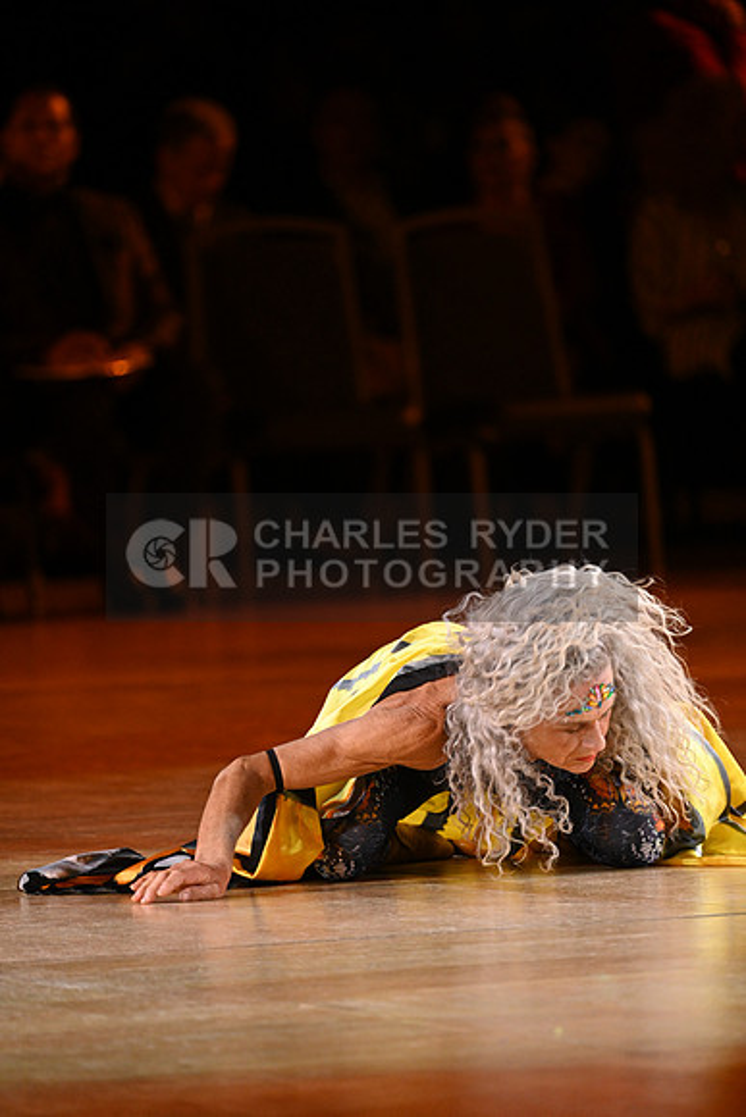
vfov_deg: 5.2
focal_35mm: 400
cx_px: 373
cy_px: 558
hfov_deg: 3.4
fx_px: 12425
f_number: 5.6
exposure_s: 1/320
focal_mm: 400
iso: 3200
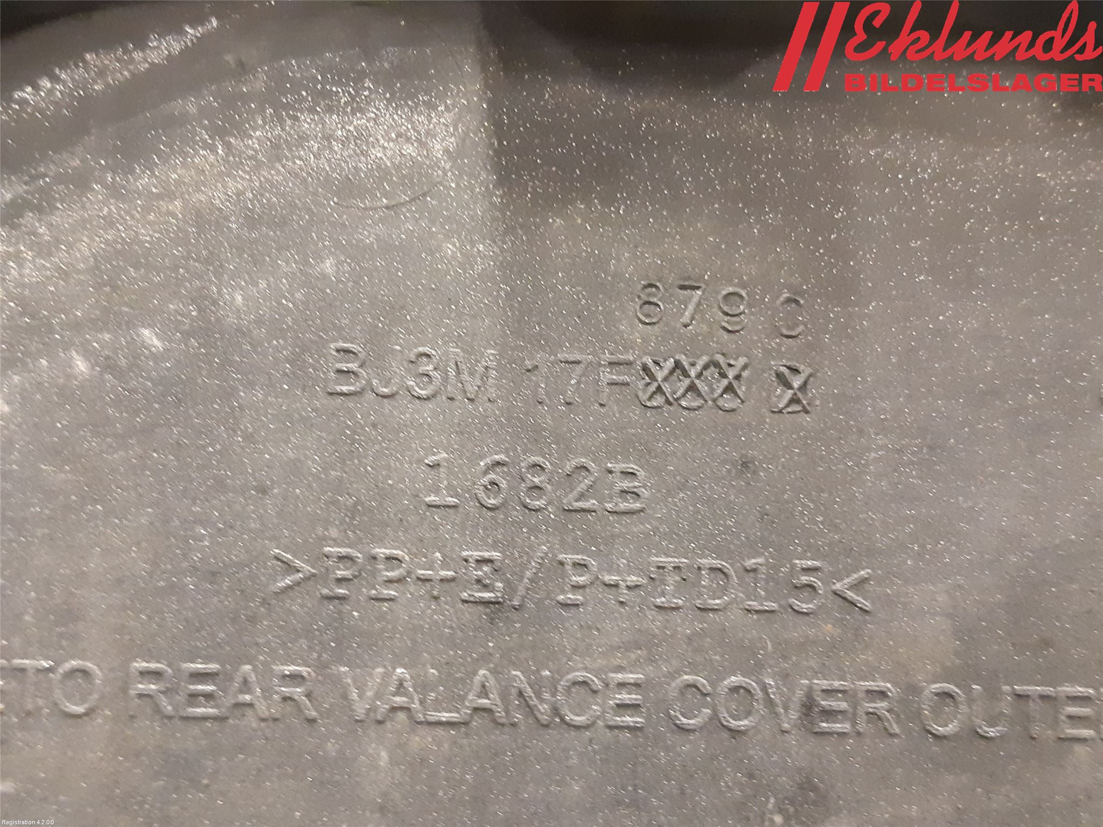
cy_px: 414
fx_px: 828
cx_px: 552
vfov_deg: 53.1
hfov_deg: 67.3
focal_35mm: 26
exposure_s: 1/25
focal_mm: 3.93
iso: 500
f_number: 1.7
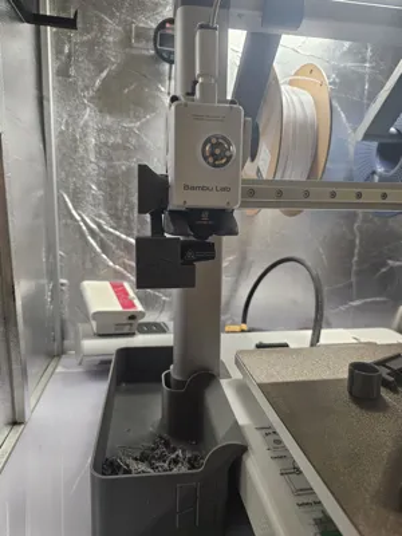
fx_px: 356
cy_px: 268
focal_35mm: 23
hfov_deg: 58.9
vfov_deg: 73.9
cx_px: 201
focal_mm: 6.3
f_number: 1.7
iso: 400
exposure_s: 1/100
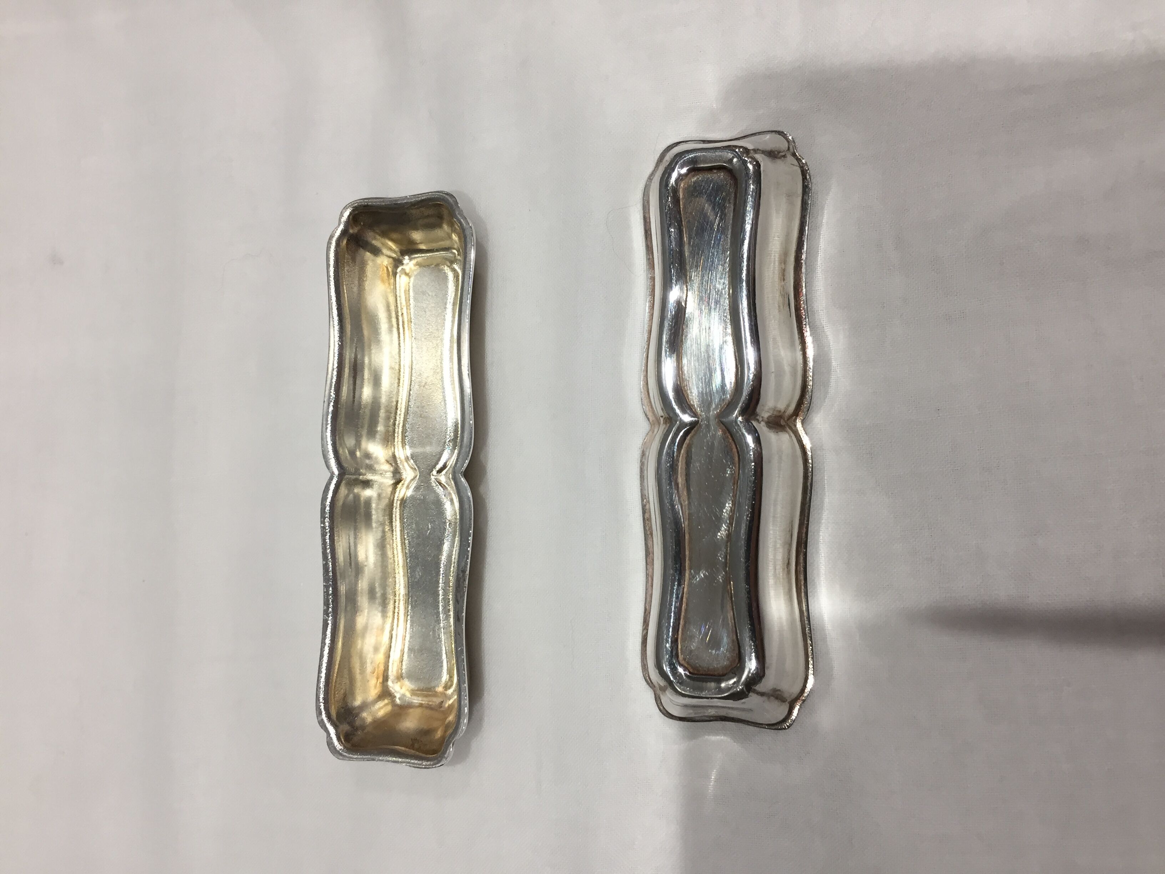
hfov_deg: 61.7
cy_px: 437
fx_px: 976
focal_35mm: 29
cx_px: 582
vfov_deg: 48.2
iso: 40
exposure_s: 1/33
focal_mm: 4.15
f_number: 2.2
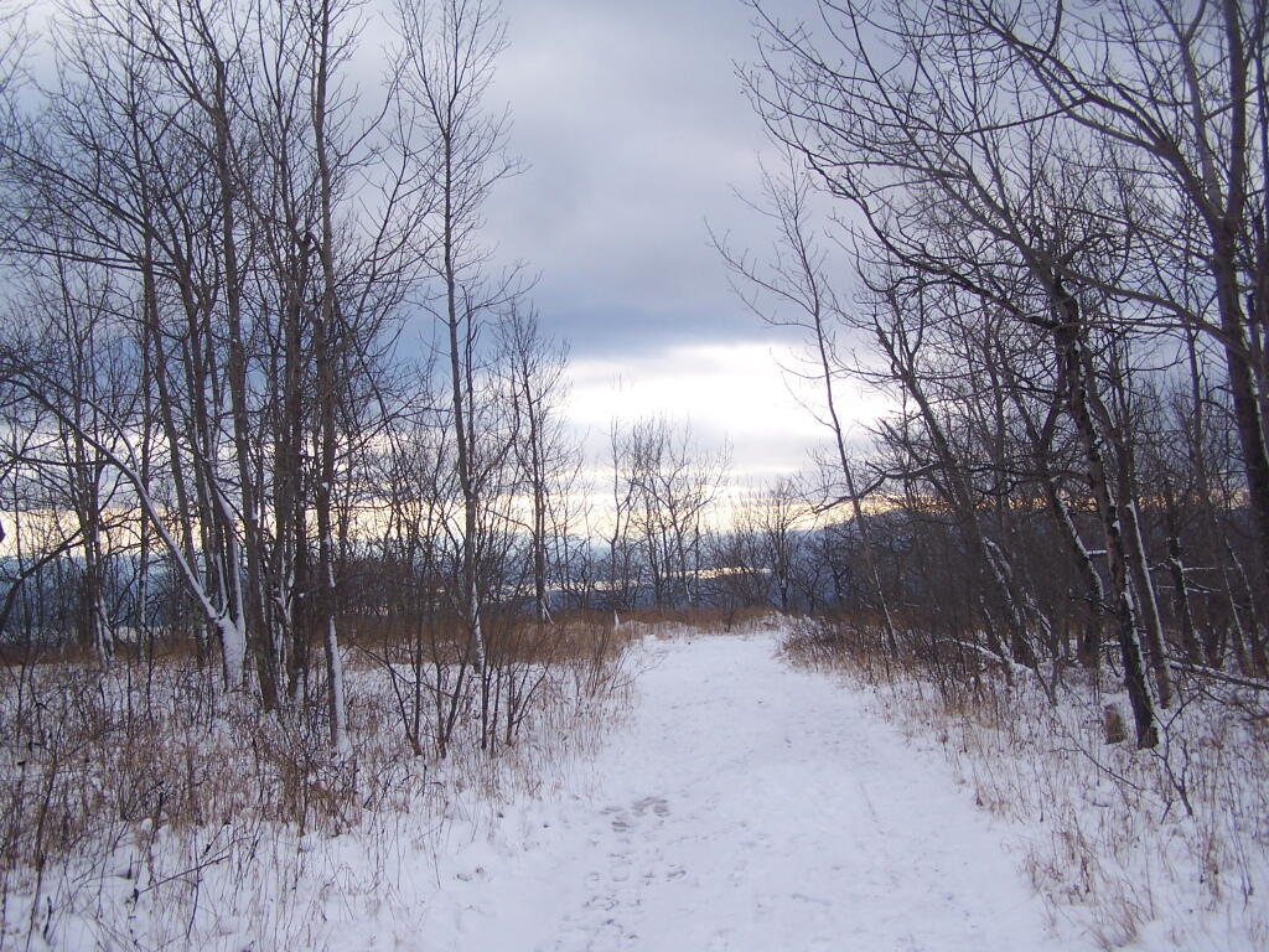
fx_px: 1393
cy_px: 476
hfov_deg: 49.0
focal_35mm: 38
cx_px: 634
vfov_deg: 37.7
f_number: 2.8
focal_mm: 6.3
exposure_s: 1/320
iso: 80
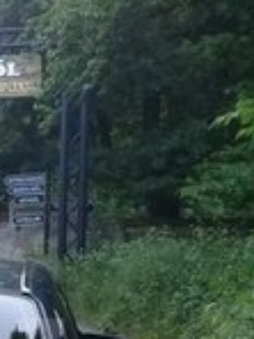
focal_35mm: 104
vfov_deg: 18.3
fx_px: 1017
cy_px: 353
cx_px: -169
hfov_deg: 13.1
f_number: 2.2
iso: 64
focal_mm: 3.3
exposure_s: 1/50
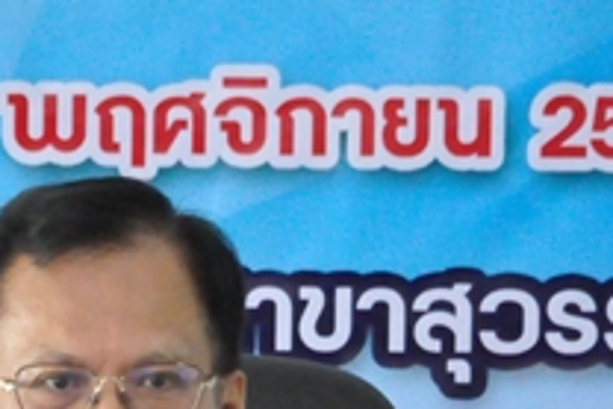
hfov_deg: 4.3
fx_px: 8239
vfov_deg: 2.8
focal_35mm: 484
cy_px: 490
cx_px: 127
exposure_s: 1/125
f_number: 8
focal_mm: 105
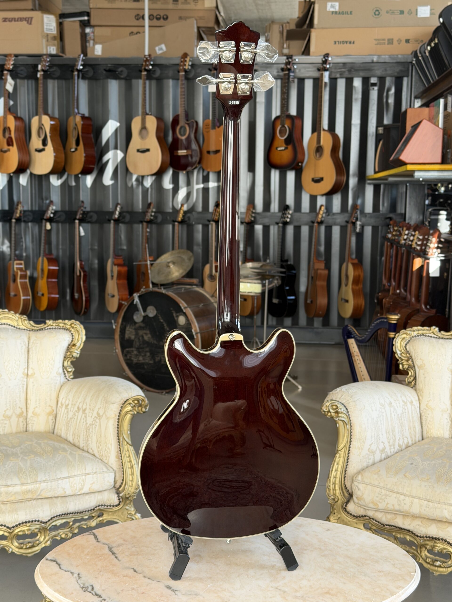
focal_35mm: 48
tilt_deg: -7.2
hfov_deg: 30.3
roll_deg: -1.1
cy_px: 301
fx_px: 836
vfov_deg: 39.7
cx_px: 226
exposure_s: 1/97
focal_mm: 6.76
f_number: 1.78
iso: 100
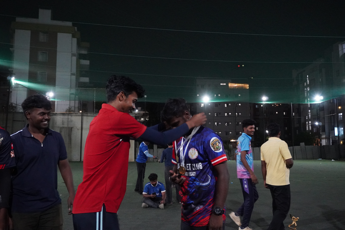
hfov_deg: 57.2
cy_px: 115
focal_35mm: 33
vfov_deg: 40.0
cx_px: 172
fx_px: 316
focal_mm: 22
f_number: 4.5
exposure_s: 1/80
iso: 5000
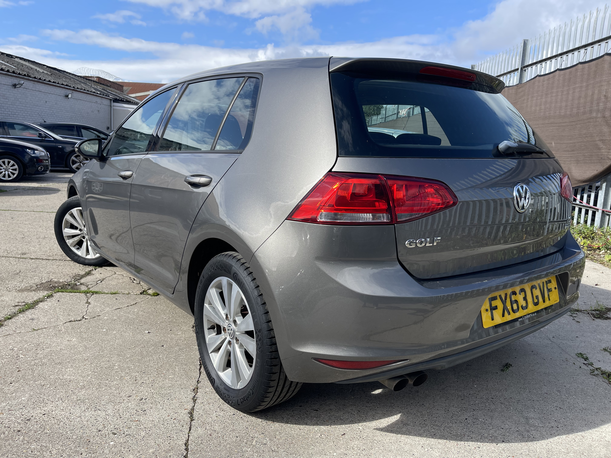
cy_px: 229
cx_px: 306
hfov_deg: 69.4
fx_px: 441
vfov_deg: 54.9
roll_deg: -2.6
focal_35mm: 25
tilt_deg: -9.3
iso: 32
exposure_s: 1/2083
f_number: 1.6
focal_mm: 5.1
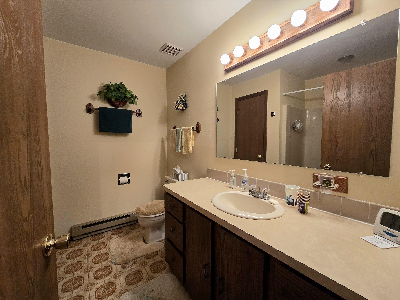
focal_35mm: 13
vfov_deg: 89.9
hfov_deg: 106.2
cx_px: 200
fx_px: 150
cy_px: 150
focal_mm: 2.2
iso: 200
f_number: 2.2
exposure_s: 1/60.2
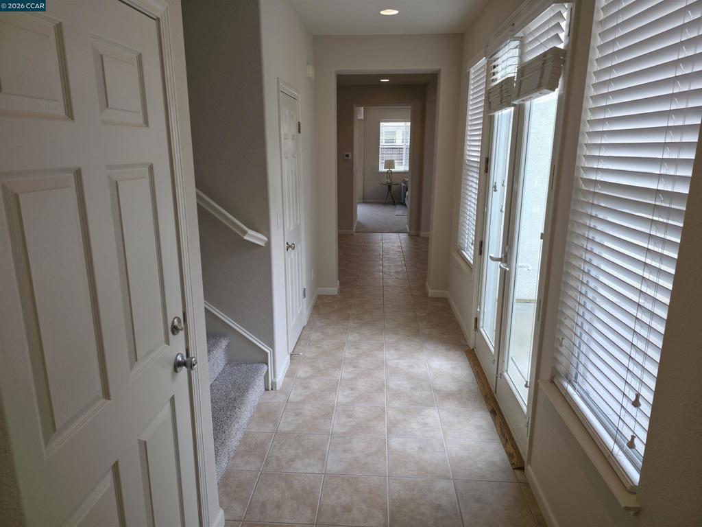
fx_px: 466
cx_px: 351
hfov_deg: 73.9
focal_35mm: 23
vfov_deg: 58.9
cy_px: 264
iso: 40
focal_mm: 6.3
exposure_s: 1/120
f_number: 1.7
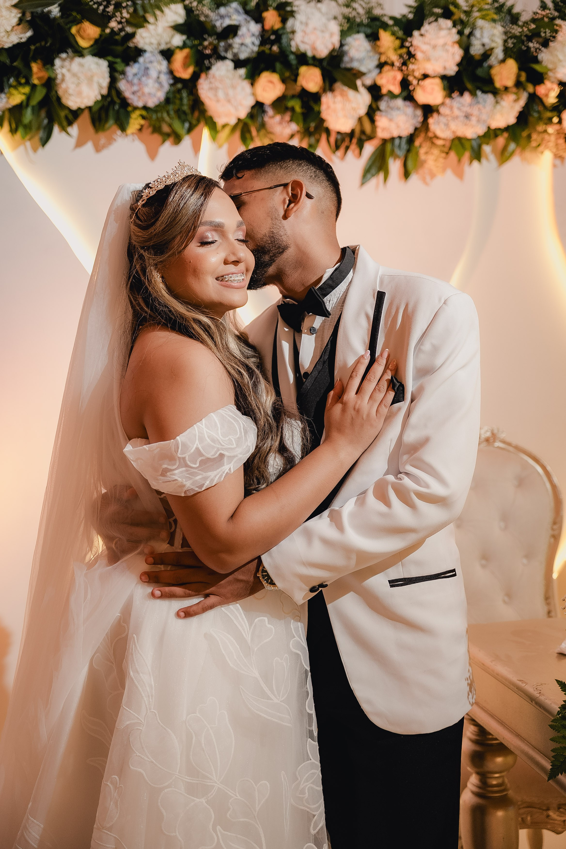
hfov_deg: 30.9
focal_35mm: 43
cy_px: 424
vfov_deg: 45.1
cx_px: 283
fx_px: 1023
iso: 1000
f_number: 2.8
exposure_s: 1/250
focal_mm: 43.4
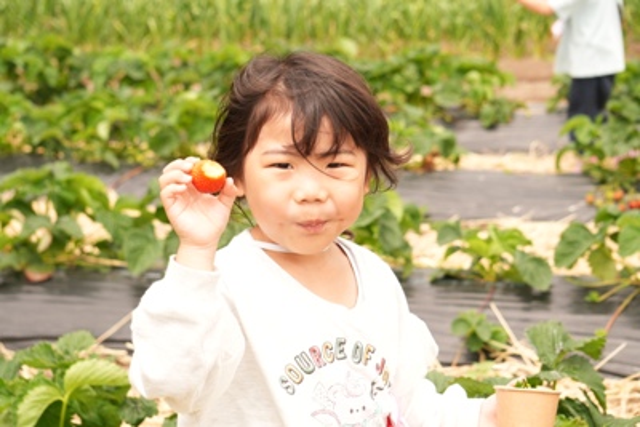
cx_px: 320
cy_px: 214
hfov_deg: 24.6
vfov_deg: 16.6
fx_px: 1467
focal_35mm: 82
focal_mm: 55
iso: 200
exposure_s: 1/400
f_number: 5.6
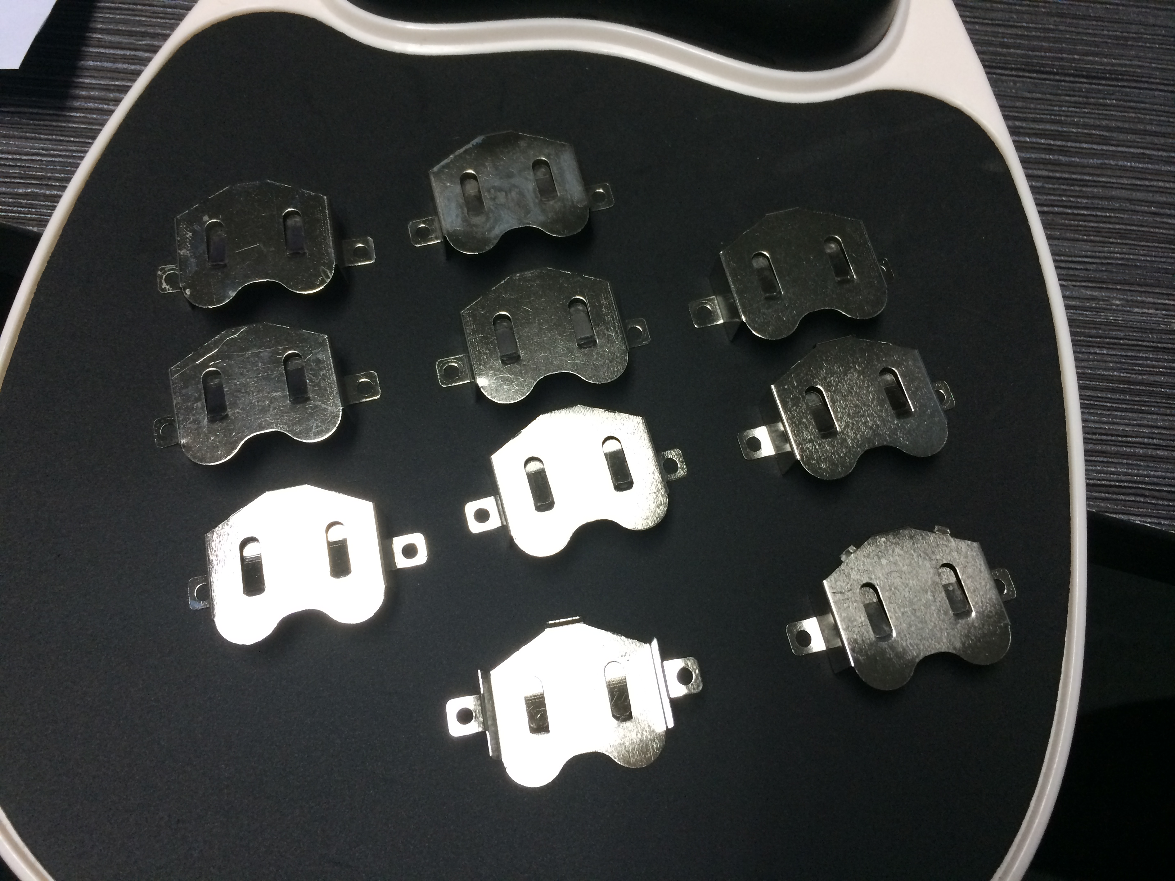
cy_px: 440
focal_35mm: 30
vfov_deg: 46.8
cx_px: 588
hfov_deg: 60.0
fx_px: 1018
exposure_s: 1/33
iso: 200
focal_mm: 4.12
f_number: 2.2
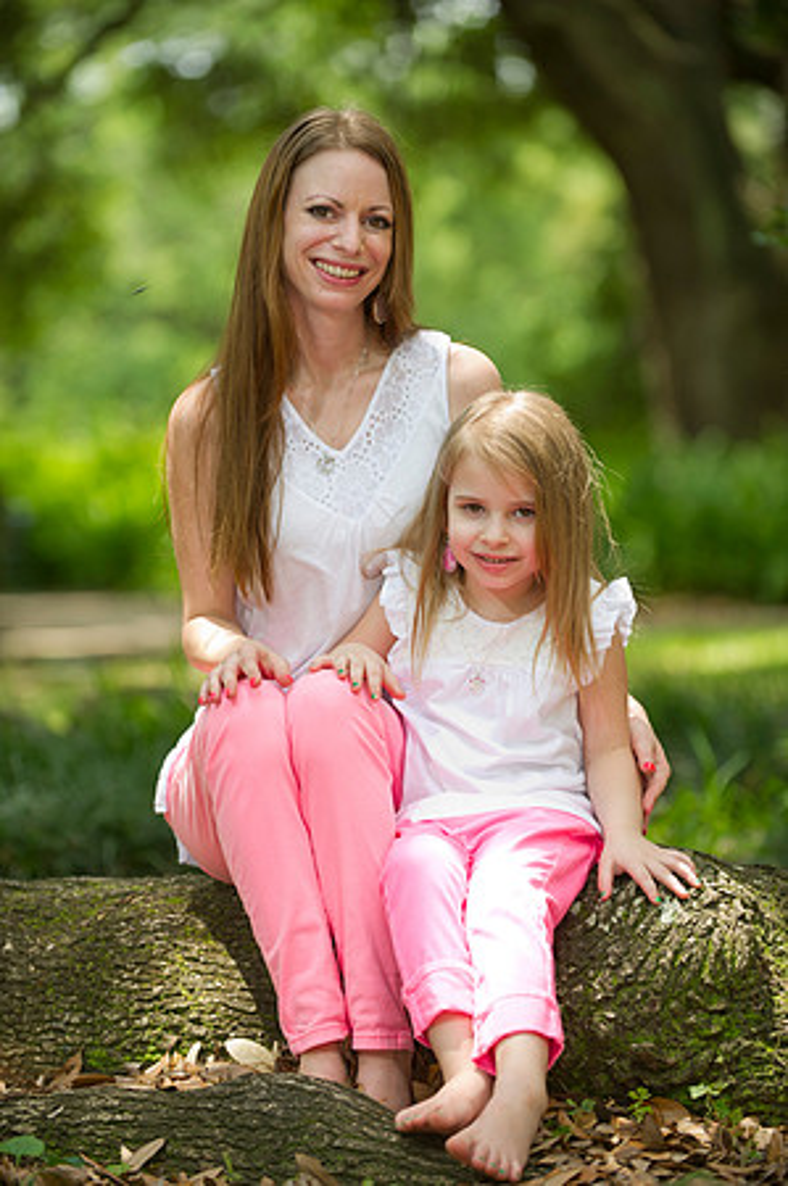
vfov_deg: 15.8
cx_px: 394
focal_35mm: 130
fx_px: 4278
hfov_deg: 10.5
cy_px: 593
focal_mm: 130
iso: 200
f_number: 2.8
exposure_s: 1/250
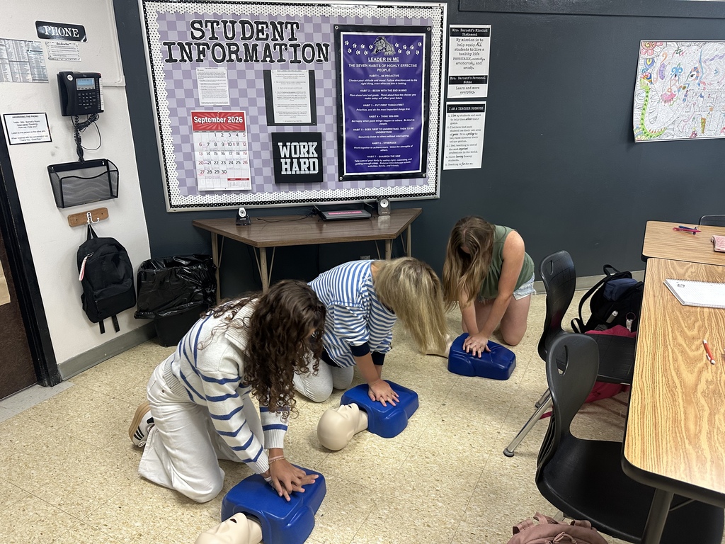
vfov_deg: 56.8
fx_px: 503
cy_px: 272
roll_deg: -0.4
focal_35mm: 24
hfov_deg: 71.6
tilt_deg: -20.3
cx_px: 362
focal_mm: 6.86
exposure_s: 1/60
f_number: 1.78
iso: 200
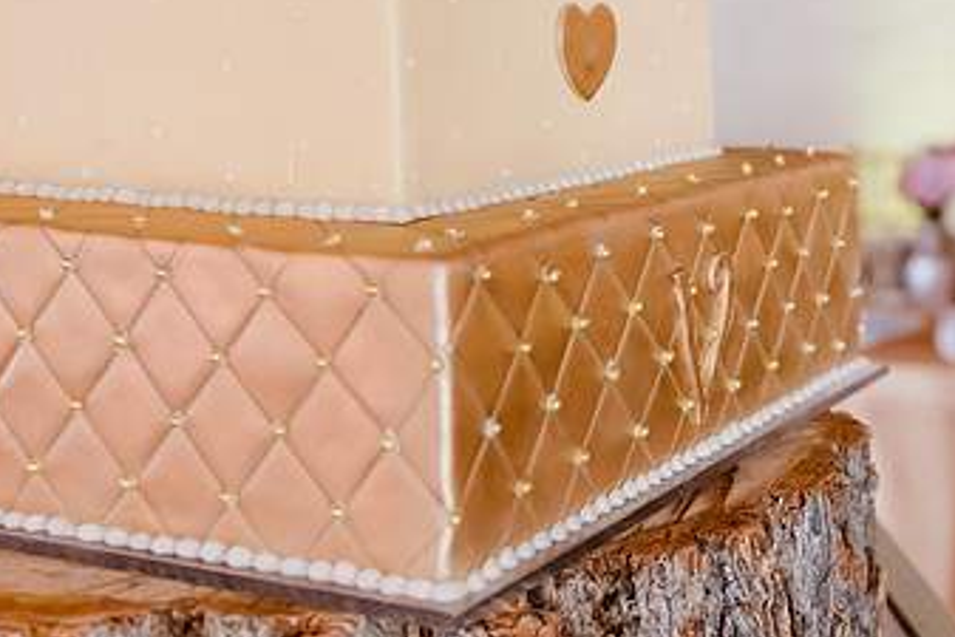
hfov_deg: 28.8
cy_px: 180
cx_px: 803
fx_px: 1805
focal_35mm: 68
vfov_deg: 19.9
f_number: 2.8
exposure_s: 1/250
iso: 1600
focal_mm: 28
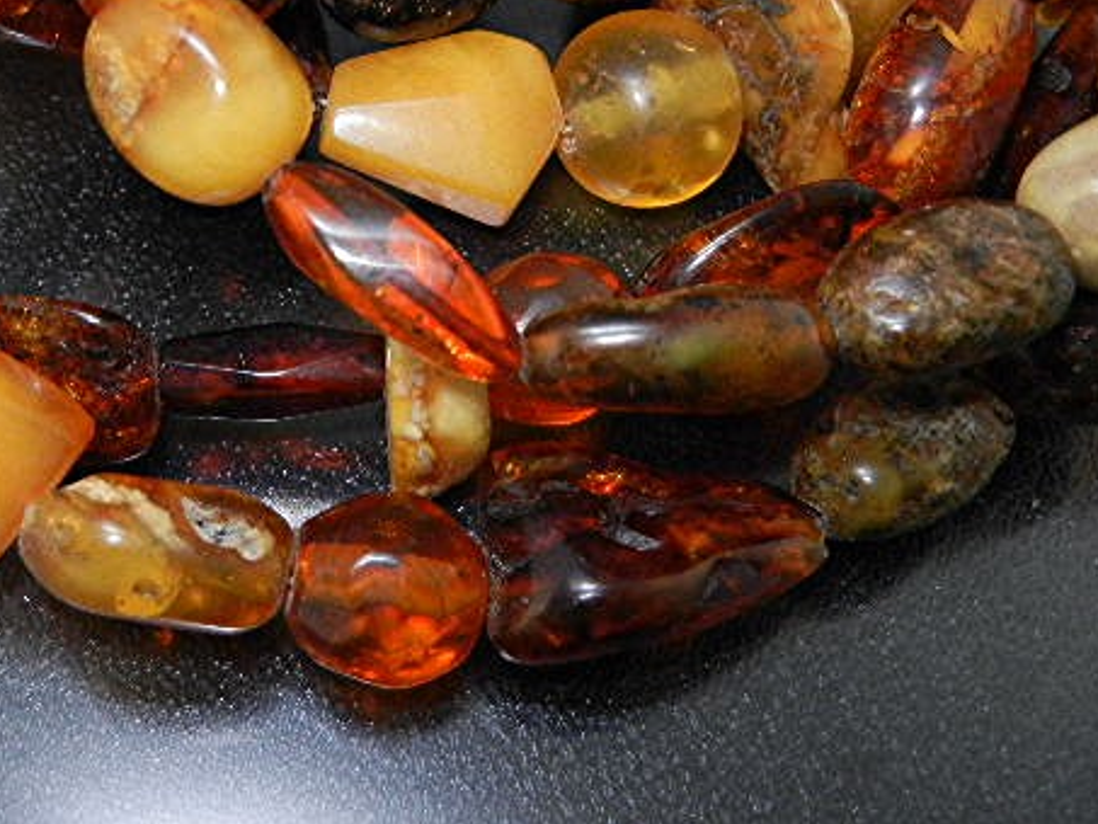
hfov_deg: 39.2
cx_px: 373
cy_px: 247
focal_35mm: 48
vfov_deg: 30.0
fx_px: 1523
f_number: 7.2
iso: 800
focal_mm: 6.2
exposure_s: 1/30
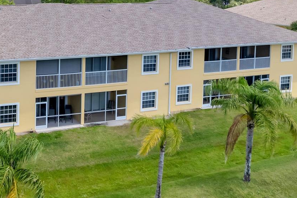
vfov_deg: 30.5
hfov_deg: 44.2
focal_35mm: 42
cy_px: 20
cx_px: 60
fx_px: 346
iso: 110
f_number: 2.8
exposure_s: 1/1500
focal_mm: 8.38
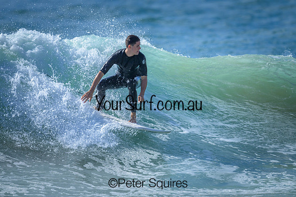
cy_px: 82
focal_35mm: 1099
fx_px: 9038
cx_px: 150
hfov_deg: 1.9
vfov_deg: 1.3
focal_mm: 800
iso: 200
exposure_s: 1/2000
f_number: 6.3
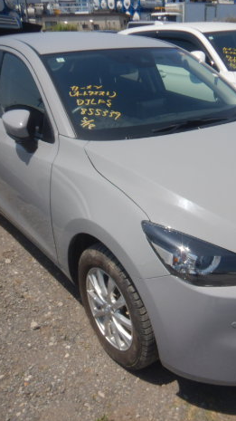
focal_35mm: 36
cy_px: 213
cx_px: 169
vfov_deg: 55.3
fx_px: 401
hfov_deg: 32.3
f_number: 2.8
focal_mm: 4.3
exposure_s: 1/800
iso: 125
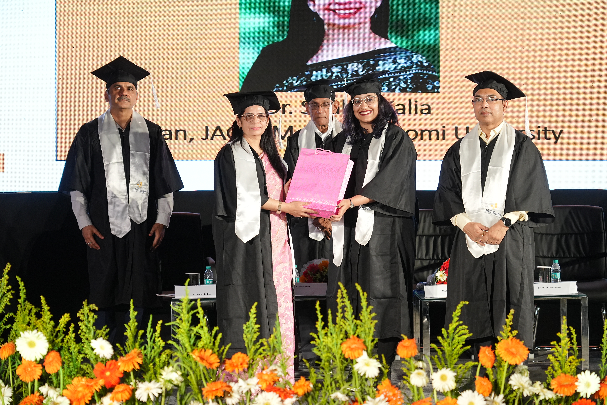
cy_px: 202
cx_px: 304
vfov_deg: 17.5
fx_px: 1315
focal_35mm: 78
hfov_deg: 26.0
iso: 2000
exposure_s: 1/125
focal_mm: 78
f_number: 5
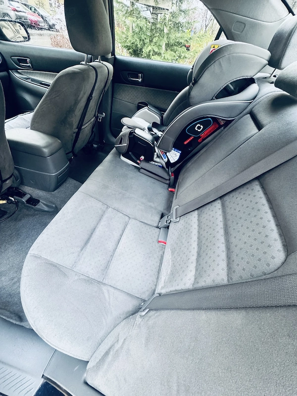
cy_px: 198
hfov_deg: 85.7
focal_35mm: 14
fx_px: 160
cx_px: 148
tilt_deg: -45.2
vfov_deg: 102.1
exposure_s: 1/60
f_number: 2.2
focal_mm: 2.22
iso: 400
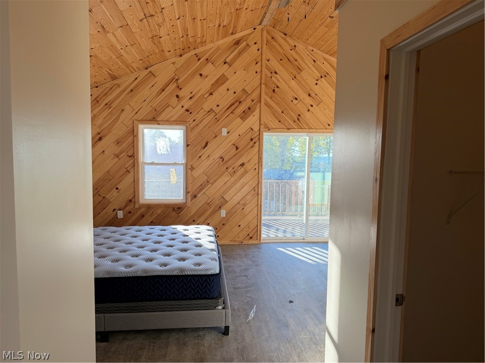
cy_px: 182
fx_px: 336
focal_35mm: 24
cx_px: 242
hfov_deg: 71.6
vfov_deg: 56.8
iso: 80
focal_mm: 6.76
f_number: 1.78
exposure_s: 1/266
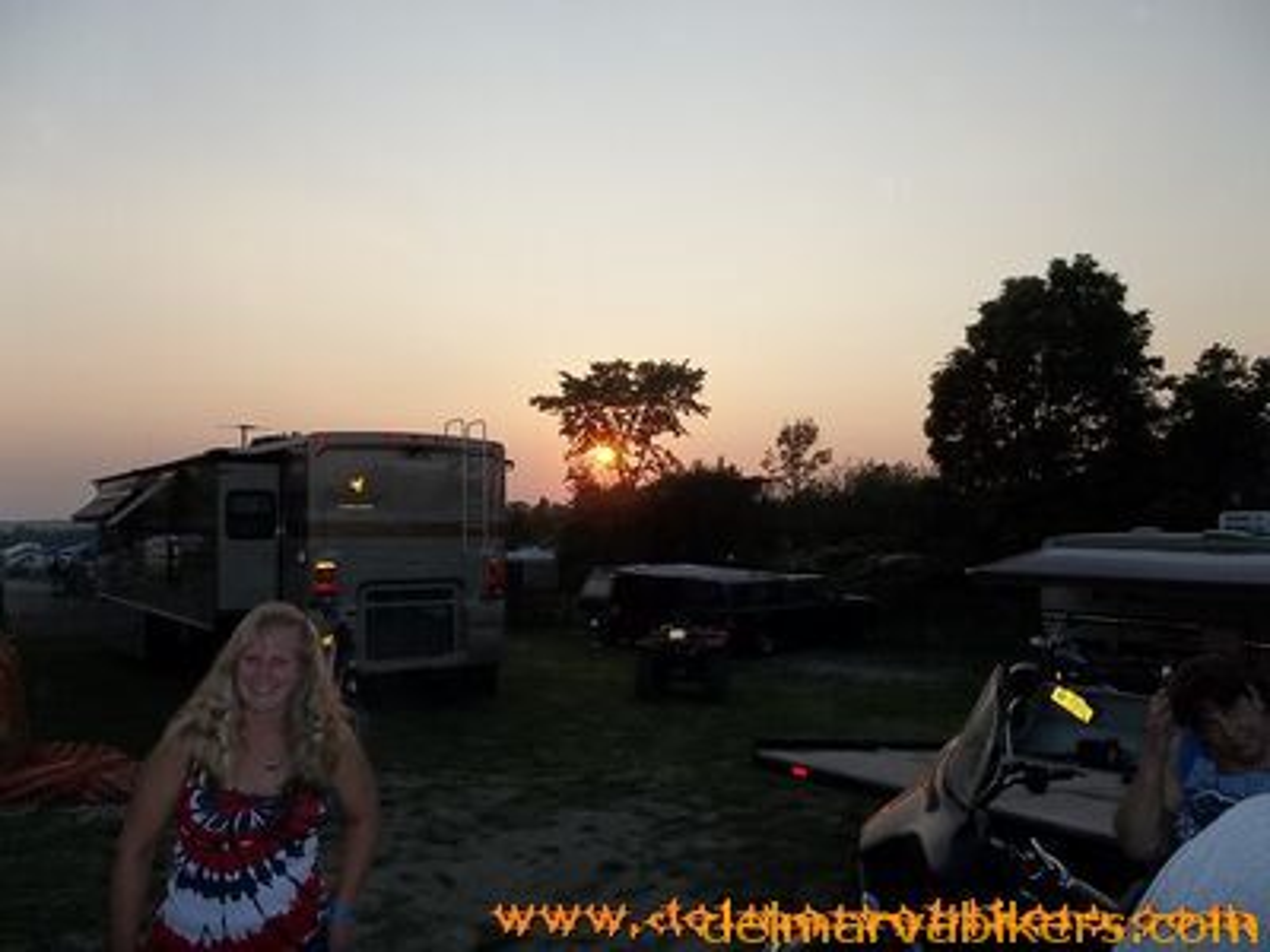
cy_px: 476
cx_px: 635
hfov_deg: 65.3
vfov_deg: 51.4
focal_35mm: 27
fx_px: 991
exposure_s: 1/500
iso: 80
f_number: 3.5
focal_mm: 4.9
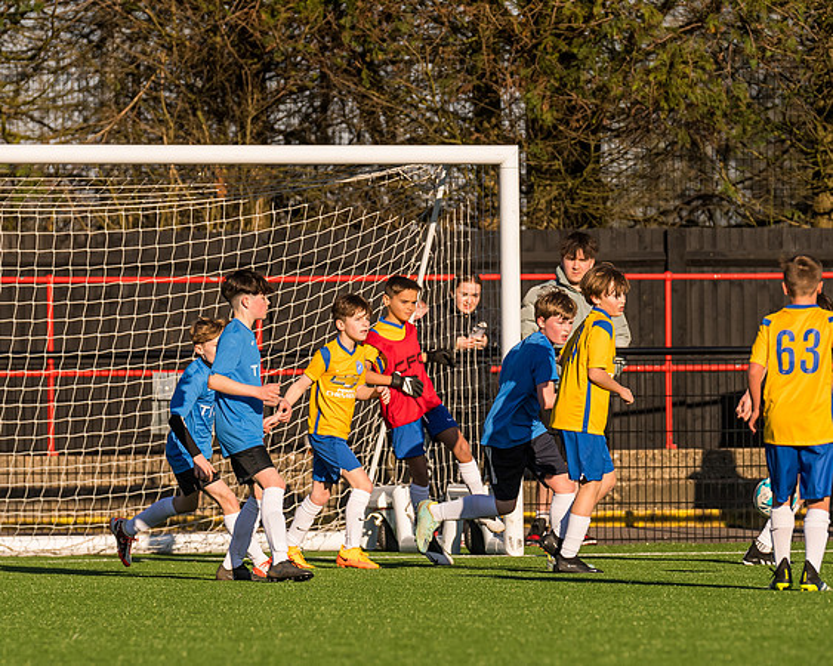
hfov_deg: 4.0
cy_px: 366
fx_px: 11832
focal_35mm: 480
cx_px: 407
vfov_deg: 3.2
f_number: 4
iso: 400
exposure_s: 1/4000
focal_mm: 250
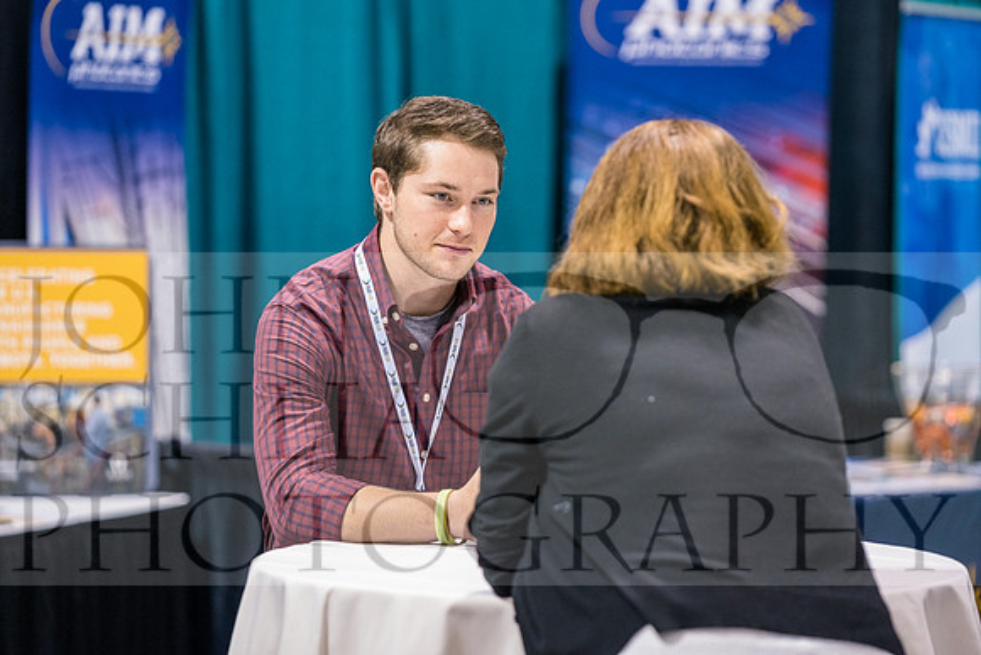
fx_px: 3897
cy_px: 328
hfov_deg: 14.3
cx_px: 490
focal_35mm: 143
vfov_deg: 9.6
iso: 3200
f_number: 3.5
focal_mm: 143
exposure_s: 1/125
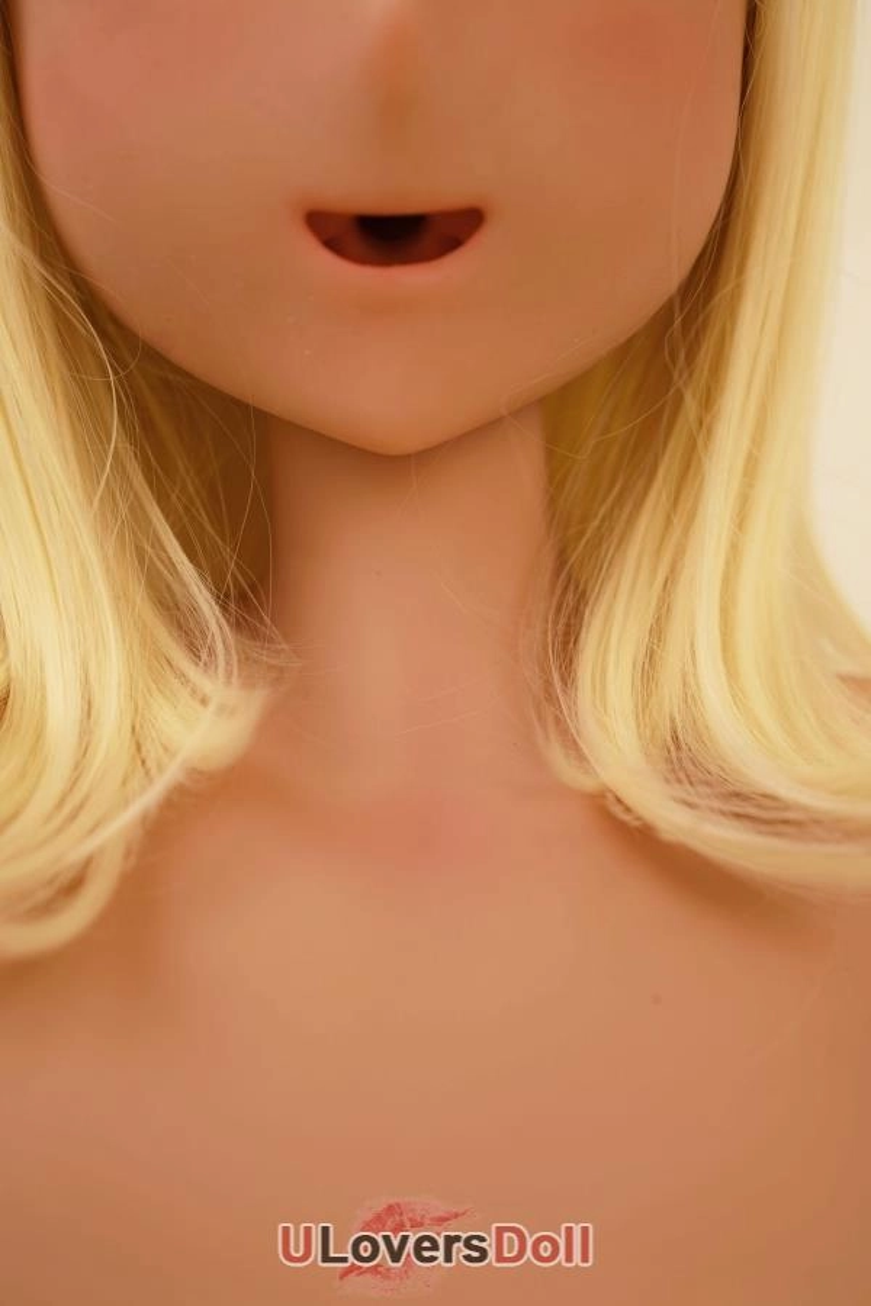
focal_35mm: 35
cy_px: 653
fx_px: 1270
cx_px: 436
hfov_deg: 37.9
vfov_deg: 54.4
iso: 100
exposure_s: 1/125
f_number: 3.2
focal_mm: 35
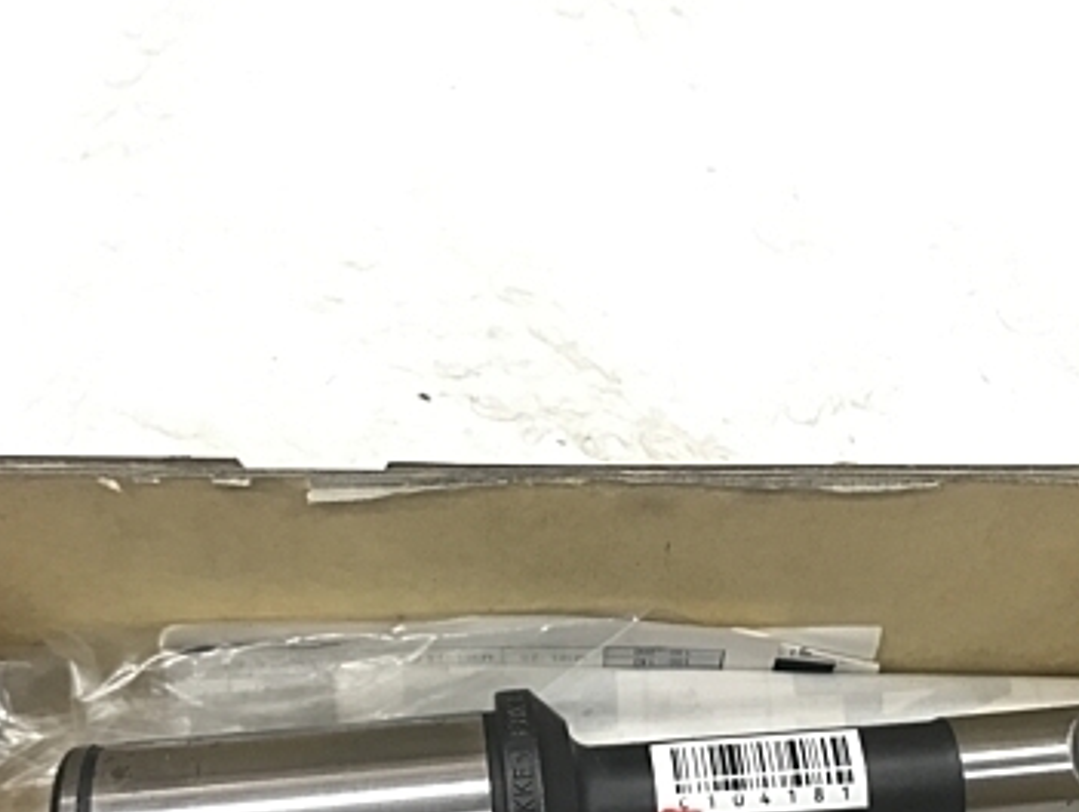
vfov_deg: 28.0
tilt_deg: -60.2
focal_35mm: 51
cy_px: 658
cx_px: 559
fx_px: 1591
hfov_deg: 37.5
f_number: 1.8
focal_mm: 3.99
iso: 40
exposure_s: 1/20
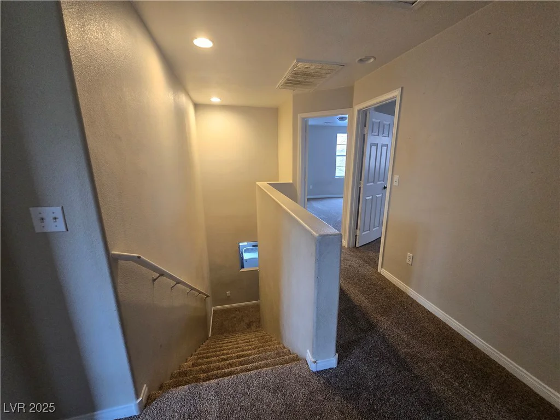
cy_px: 210
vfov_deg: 89.9
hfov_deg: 106.2
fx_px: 210
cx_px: 280
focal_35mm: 13
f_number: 2.2
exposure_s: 1/60
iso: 320
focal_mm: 2.2
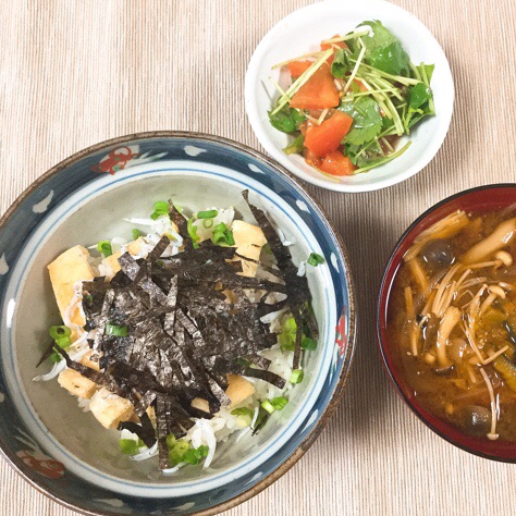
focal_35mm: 37
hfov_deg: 44.7
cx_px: 312
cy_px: 258
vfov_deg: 44.9
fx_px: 624
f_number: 2.4
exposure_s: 1/30
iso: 125
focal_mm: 3.3
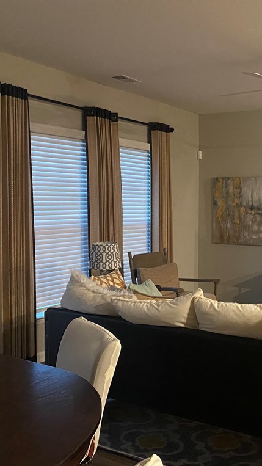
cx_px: 250
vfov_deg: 52.8
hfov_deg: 29.5
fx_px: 469
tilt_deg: -3.4
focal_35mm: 38
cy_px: 233
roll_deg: -1.6
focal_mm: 4.25
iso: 800
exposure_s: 1/30
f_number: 1.8
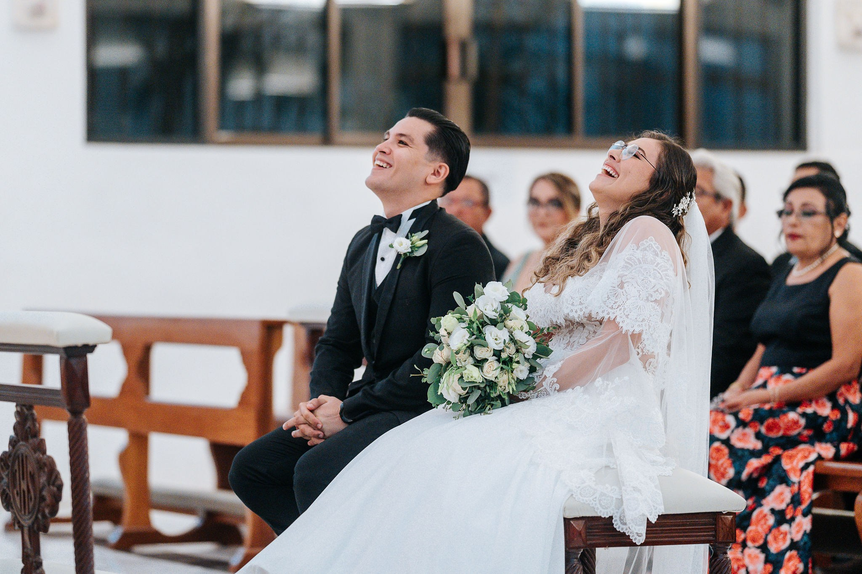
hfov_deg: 12.8
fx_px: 3826
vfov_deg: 8.6
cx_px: 352
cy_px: 241
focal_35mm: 160
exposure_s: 1/320
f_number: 1.8
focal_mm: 135
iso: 2500
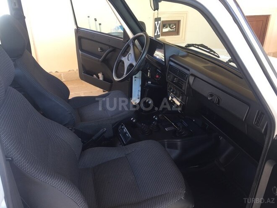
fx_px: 232
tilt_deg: -24.3
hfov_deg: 61.7
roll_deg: -0.6
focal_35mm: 29
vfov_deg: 48.2
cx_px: 138
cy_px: 104
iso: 32
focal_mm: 4.15
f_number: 2.2
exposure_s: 1/50
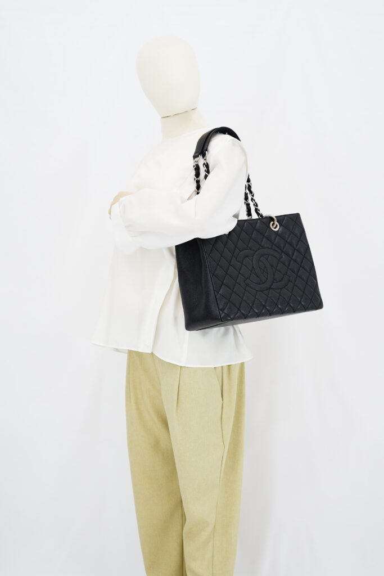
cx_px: 192
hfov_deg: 27.0
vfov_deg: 39.6
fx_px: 800
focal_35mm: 50
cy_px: 288
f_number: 6.3
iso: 640
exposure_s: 1/8
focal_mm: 50
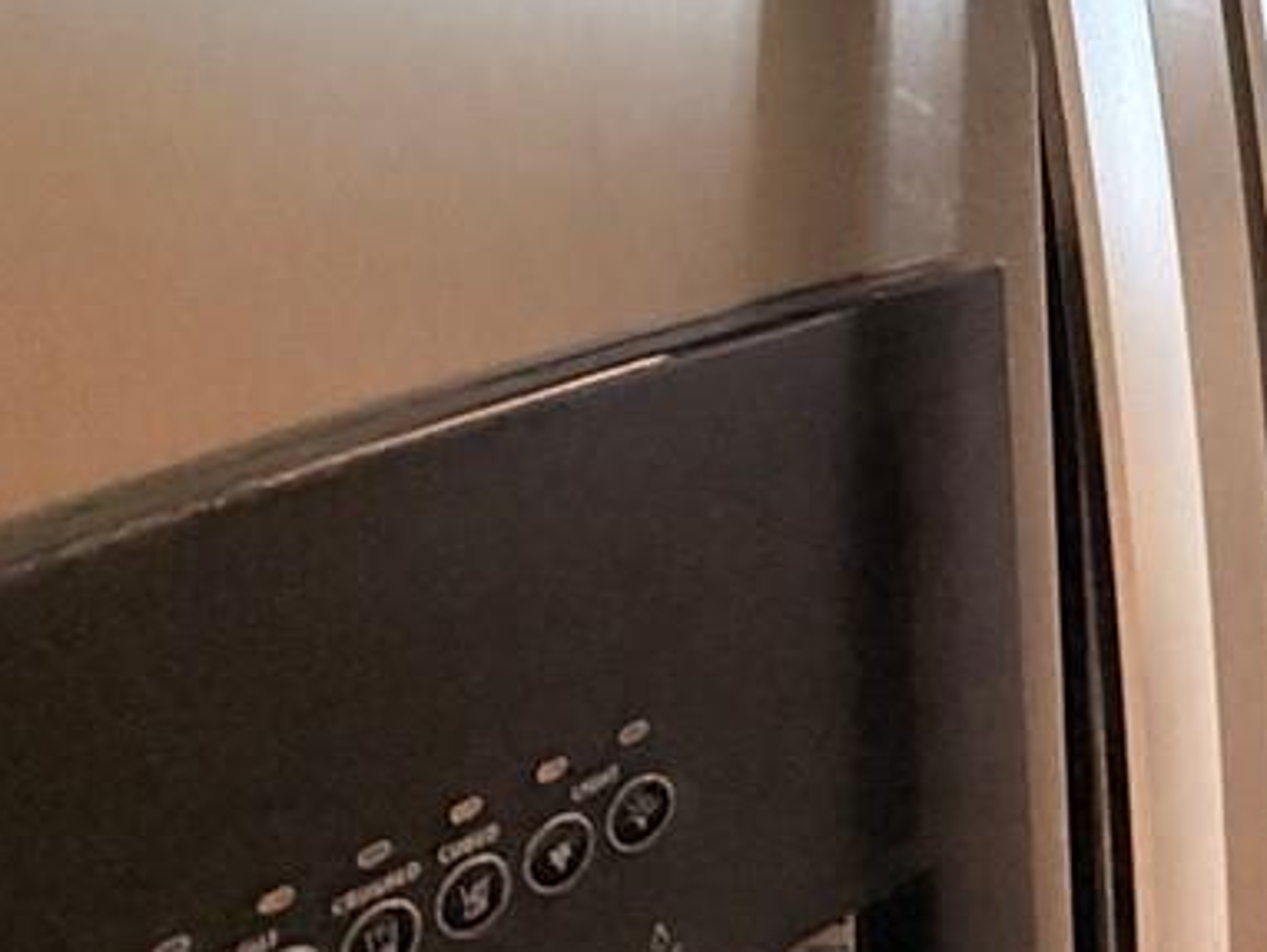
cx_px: 2693
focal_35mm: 75
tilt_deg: -5.5
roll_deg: -0.4
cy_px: -279
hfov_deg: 17.0
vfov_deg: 18.3
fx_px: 2747
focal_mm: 2.22
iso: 200
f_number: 2.2
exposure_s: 1/120
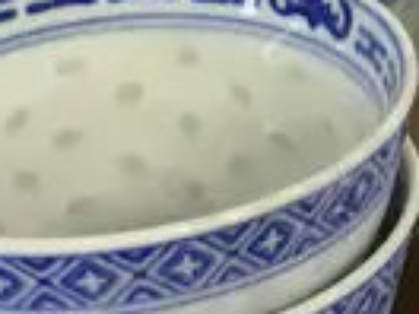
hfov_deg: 8.6
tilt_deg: -22.8
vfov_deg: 6.6
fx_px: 2723
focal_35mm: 225
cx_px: 667
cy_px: -67
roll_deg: -0.5
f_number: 2.2
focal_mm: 4.15
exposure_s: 1/17
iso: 40
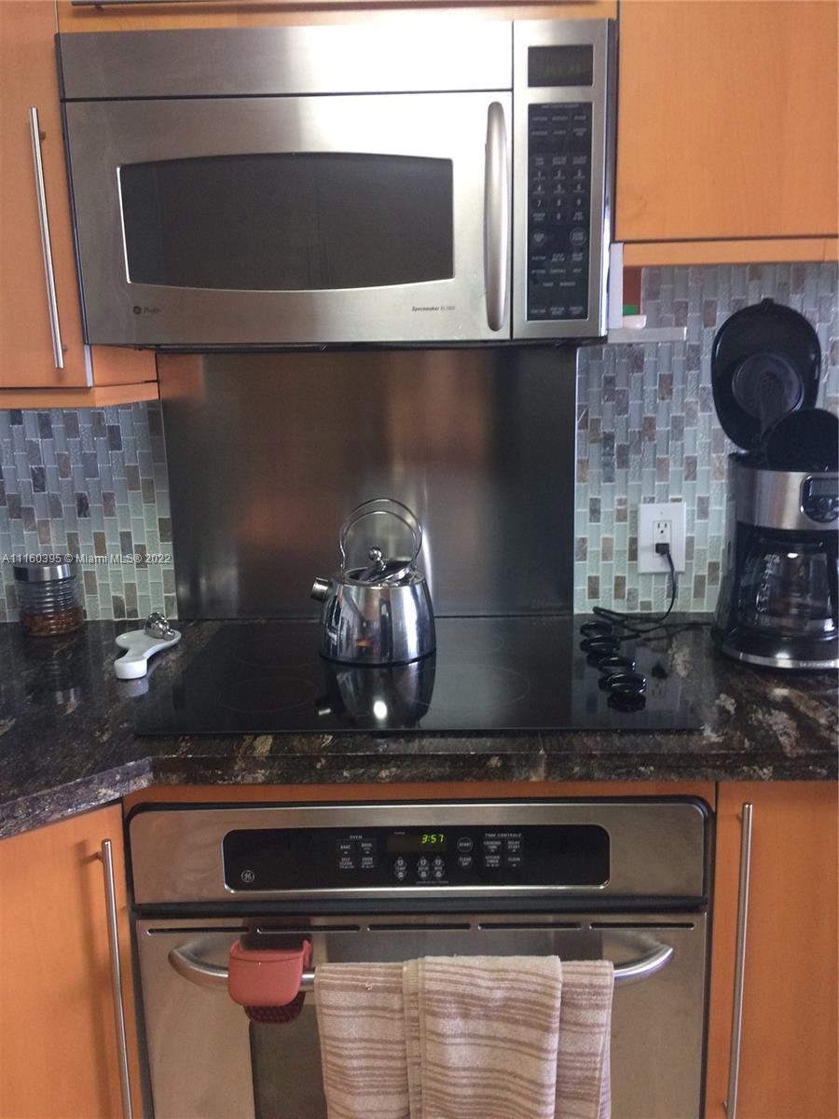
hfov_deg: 48.2
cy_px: 560
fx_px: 937
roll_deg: +1.6
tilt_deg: -12.8
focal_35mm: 29
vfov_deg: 61.7
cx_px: 420
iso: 125
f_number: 2.2
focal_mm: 4.15
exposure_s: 1/30
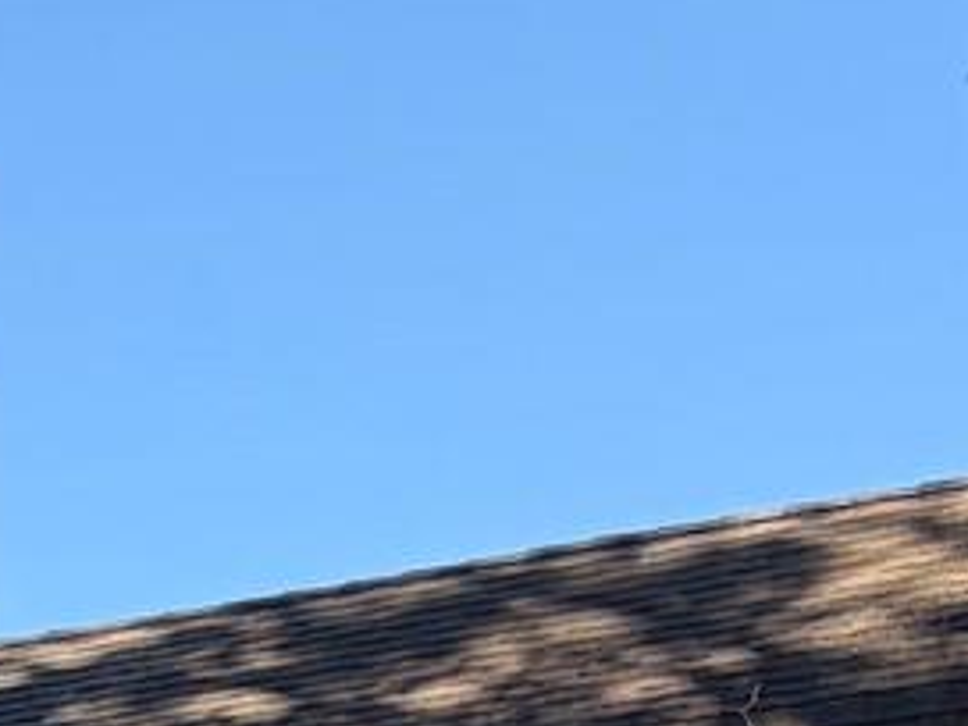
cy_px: 1911
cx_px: -2160
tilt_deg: +4.8
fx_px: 5481
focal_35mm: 196
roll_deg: +0.3
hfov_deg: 8.2
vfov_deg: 7.0
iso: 50
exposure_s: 1/861
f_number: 1.6
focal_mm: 5.96
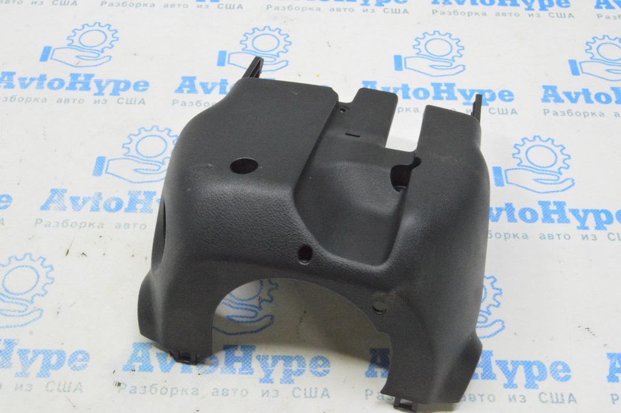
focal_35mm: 45
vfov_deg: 29.8
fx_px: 776
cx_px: 310
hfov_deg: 43.6
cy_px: 206
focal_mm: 30
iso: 6400
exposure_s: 1/15
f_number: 20
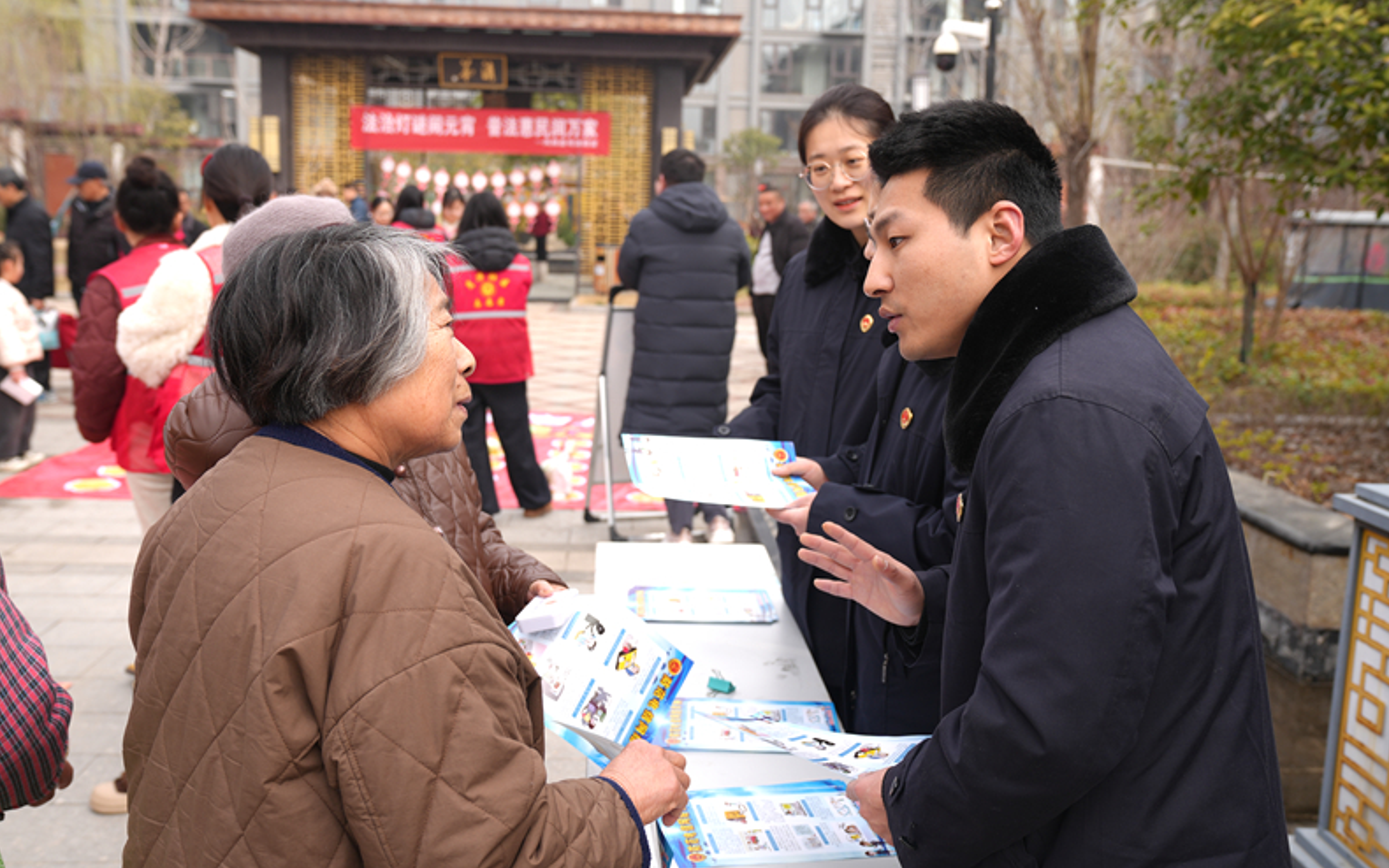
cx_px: 696
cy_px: 426
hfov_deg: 58.1
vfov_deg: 38.3
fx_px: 1249
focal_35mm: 33
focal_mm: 32
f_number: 4
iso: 100
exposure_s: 1/250
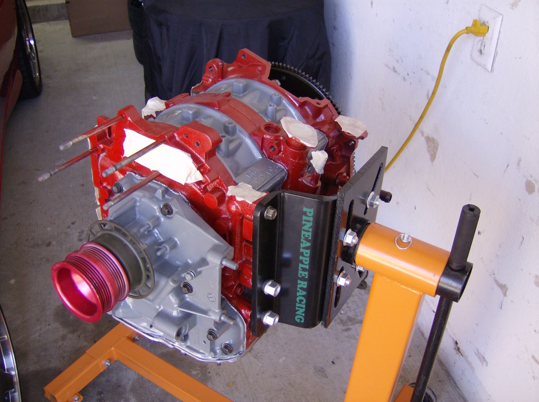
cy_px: 201
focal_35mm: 36
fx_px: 559
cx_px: 270
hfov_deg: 51.5
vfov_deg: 39.5
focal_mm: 6
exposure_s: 1/64
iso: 129
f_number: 2.8
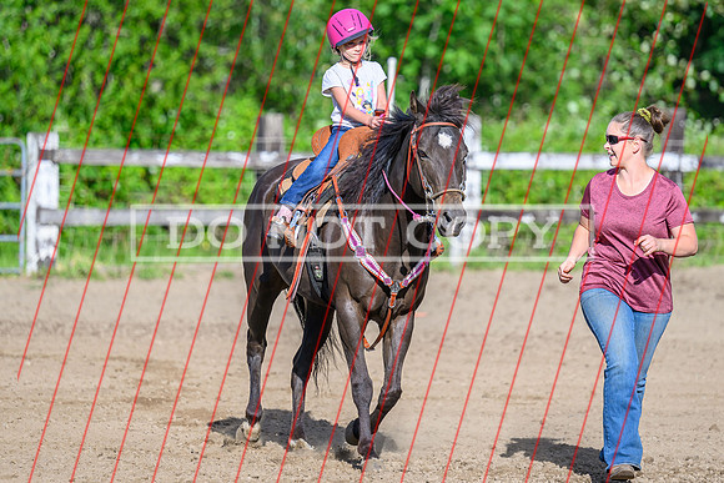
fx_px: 4852
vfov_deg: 5.7
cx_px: 341
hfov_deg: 8.5
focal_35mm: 241
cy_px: 169
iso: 180
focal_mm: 165
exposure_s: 1/2500
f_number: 2.8
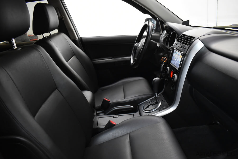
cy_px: 80
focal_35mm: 27
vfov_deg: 48.0
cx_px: 119
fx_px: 179
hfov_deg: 67.3
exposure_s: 1/30
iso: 1600
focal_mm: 18
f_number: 3.5
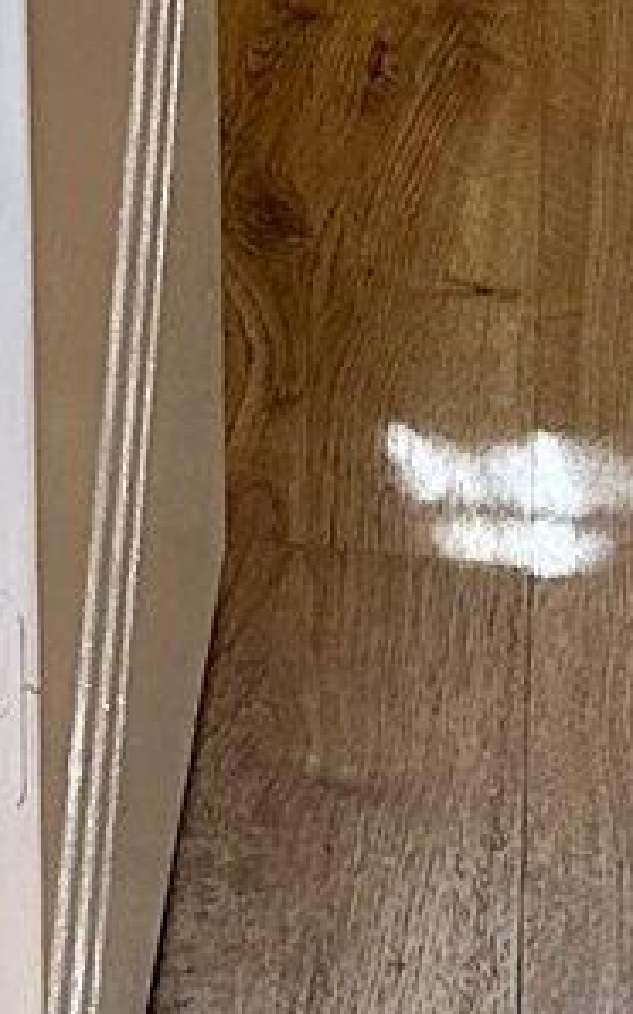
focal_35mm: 197
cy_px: -1674
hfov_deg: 6.4
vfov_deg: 9.2
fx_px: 5443
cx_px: -851
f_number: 1.78
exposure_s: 1/136
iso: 125
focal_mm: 6.86
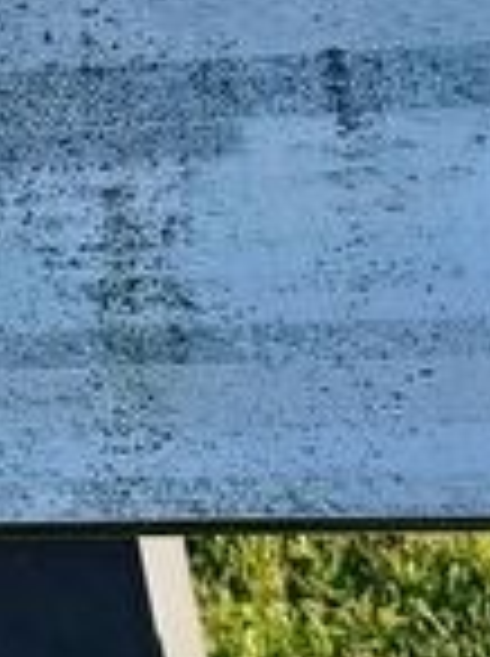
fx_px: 2593
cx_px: -189
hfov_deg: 10.5
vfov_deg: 14.0
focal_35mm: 137
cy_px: -108
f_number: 1.8
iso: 32
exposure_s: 1/153
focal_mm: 4.6
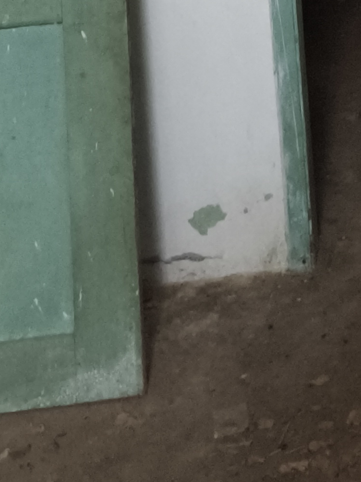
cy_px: -204
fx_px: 1307
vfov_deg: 18.8
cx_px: 493
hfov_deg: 14.9
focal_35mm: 94
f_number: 1.7
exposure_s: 1/33.3
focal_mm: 5.35
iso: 1250
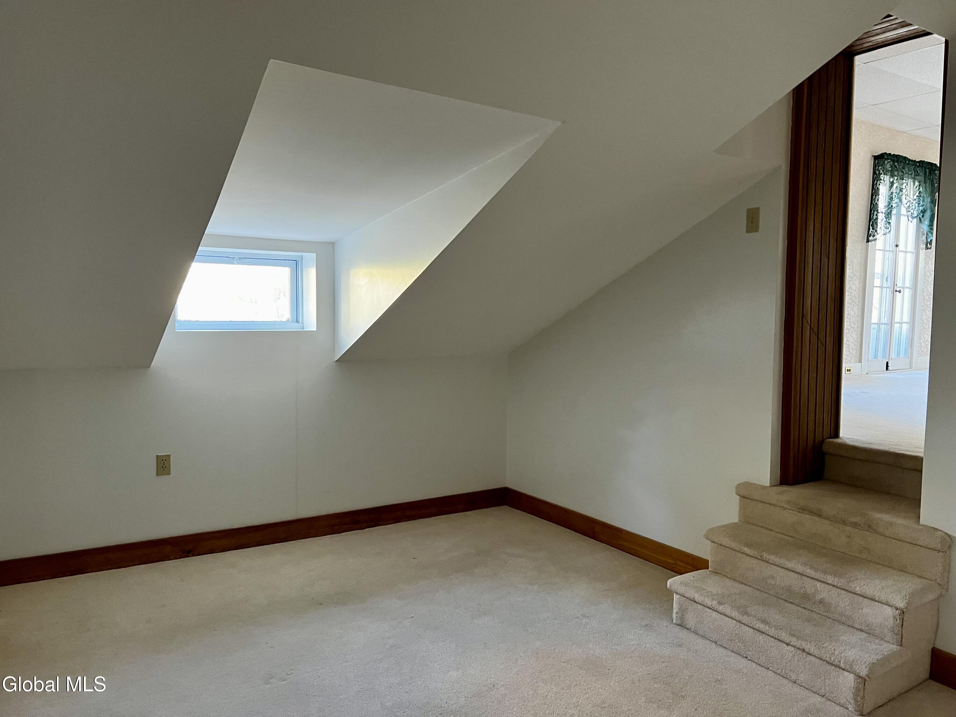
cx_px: 478
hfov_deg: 67.3
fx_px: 718
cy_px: 358
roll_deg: -0.6
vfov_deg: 53.1
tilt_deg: -4.9
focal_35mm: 26
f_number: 1.5
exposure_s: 1/60
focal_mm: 5.7
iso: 320
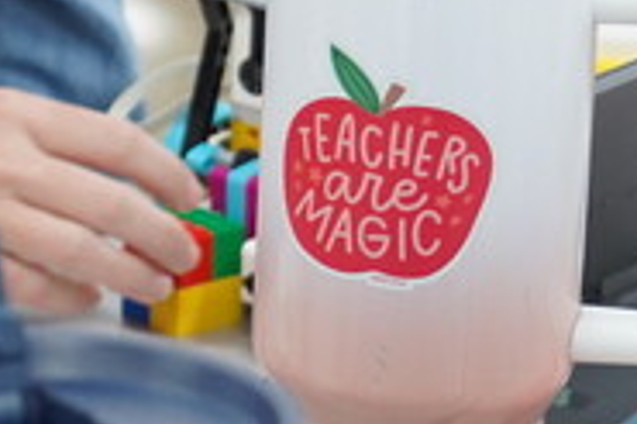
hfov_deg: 7.3
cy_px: -136
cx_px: -661
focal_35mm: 271
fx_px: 4791
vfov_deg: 5.0
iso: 2000
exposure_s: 1/160
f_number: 4
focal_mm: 49
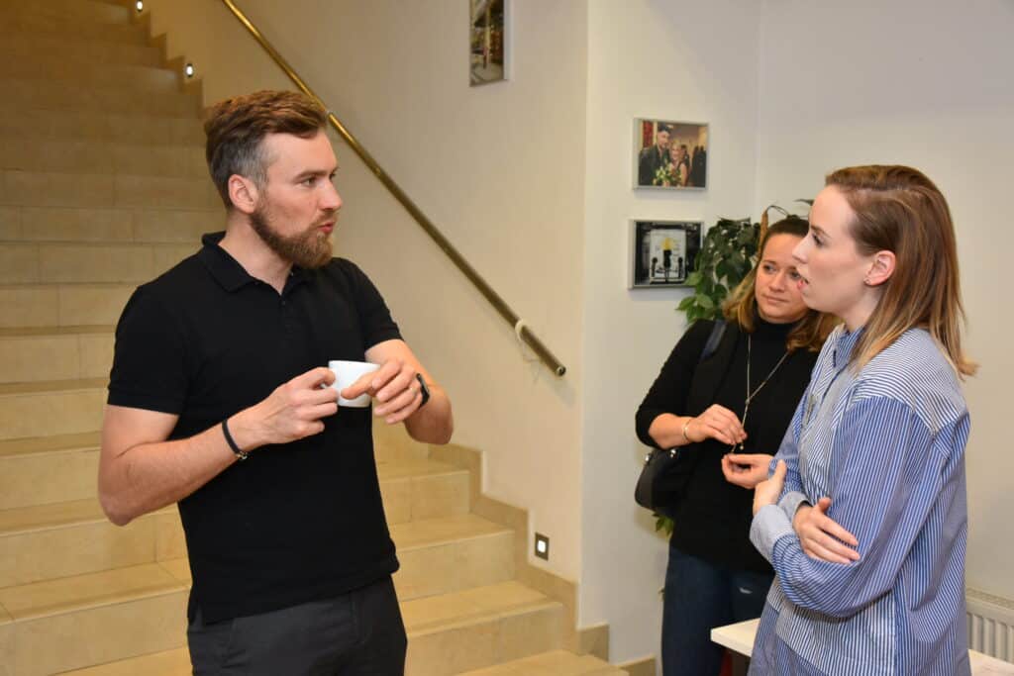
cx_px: 507
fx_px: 1127
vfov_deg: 33.4
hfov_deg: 48.5
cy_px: 338
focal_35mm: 40
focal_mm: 40
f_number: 7.1
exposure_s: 1/60
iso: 1600
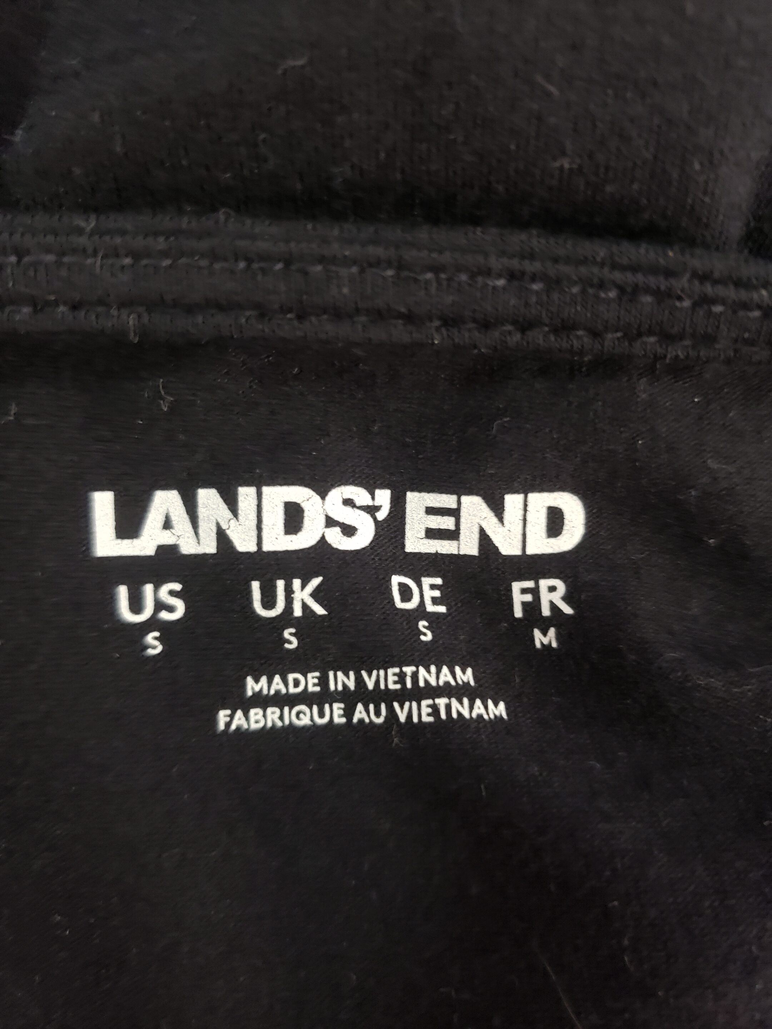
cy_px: 514
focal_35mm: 26
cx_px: 386
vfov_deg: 67.3
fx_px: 773
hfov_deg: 53.1
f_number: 1.5
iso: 250
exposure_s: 1/11
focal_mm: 4.3
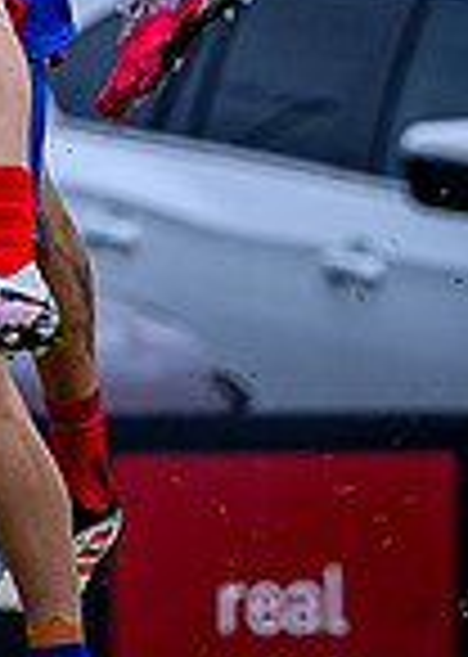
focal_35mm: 3397
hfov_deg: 0.4
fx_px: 63327
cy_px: -666
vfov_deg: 0.6
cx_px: -101
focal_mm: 500
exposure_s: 1/1600
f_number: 4
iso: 250
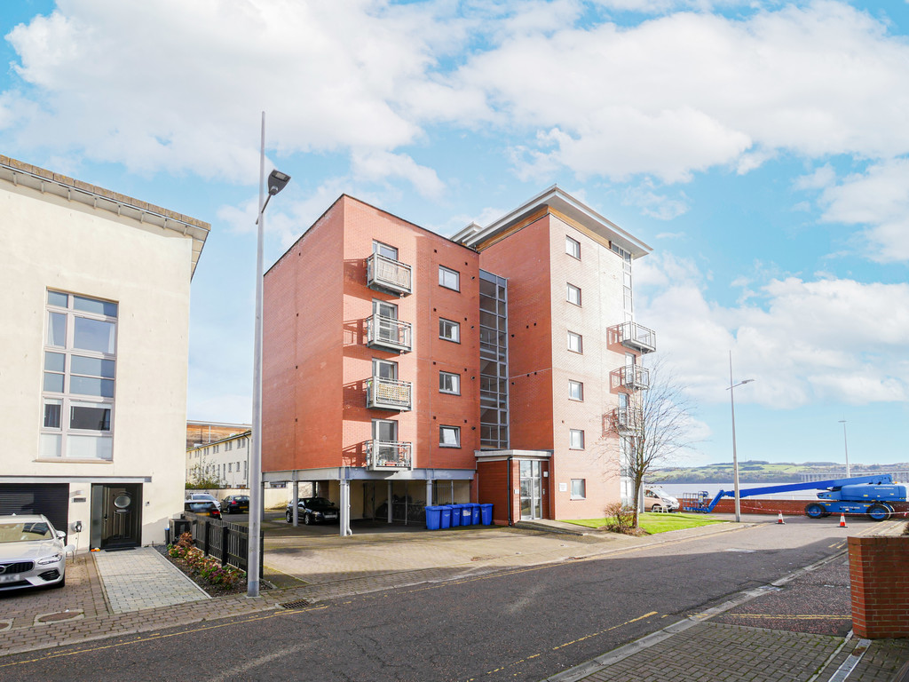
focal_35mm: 14
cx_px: 454
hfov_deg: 102.1
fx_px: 368
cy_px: 341
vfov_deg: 85.7
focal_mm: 7
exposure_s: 1/250
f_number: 6.3
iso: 200
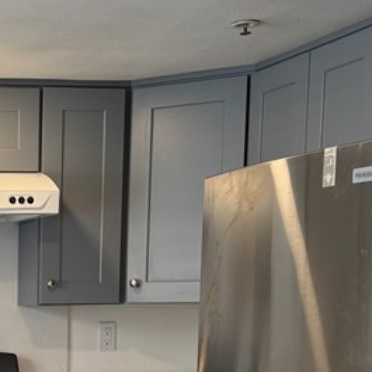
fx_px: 997
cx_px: -72
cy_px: 418
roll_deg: +0.2
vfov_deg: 20.1
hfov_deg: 19.9
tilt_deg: -8.3
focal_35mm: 82
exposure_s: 1/120
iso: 125
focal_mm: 6.76
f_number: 1.78
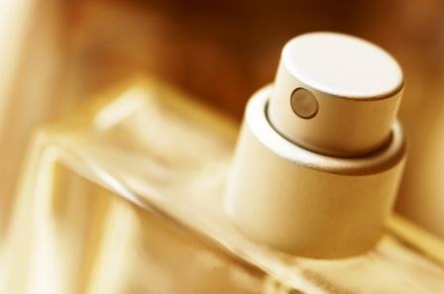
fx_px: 1939
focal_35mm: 158
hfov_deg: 13.1
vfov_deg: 8.7
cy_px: 147
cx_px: 222
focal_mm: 105
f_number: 7.1
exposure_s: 1/30
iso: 200
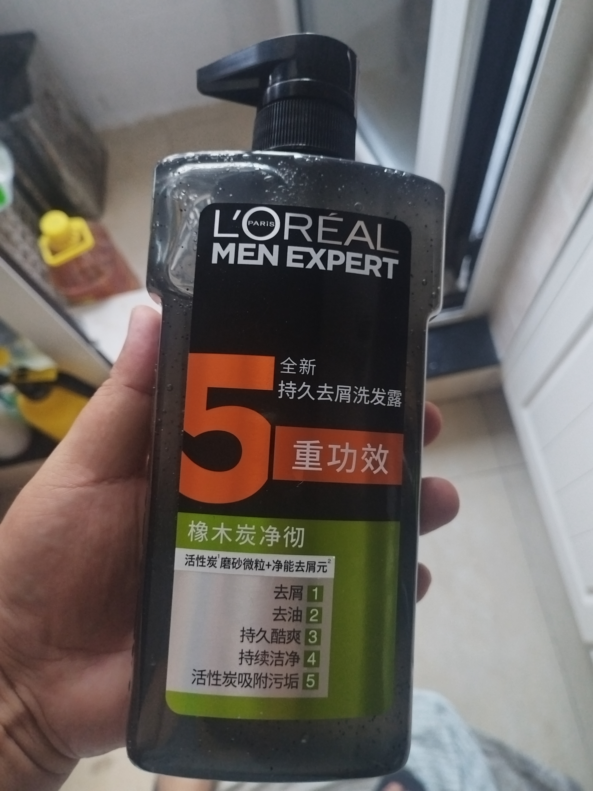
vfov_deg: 73.9
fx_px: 525
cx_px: 296
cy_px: 396
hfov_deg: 58.9
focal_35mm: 23
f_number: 1.9
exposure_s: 1/50
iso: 4788
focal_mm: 5.52
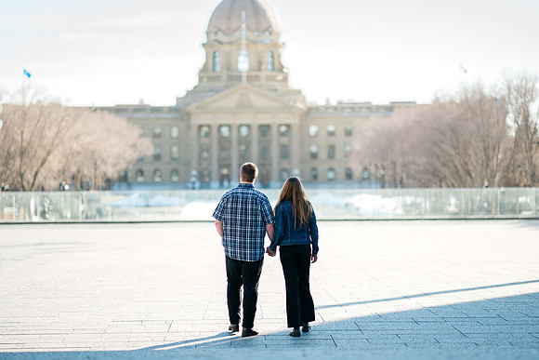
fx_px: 1273
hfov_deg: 23.9
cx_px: 270
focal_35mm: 85
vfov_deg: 16.1
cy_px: 180
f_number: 1.4
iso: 100
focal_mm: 85
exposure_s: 1/1600
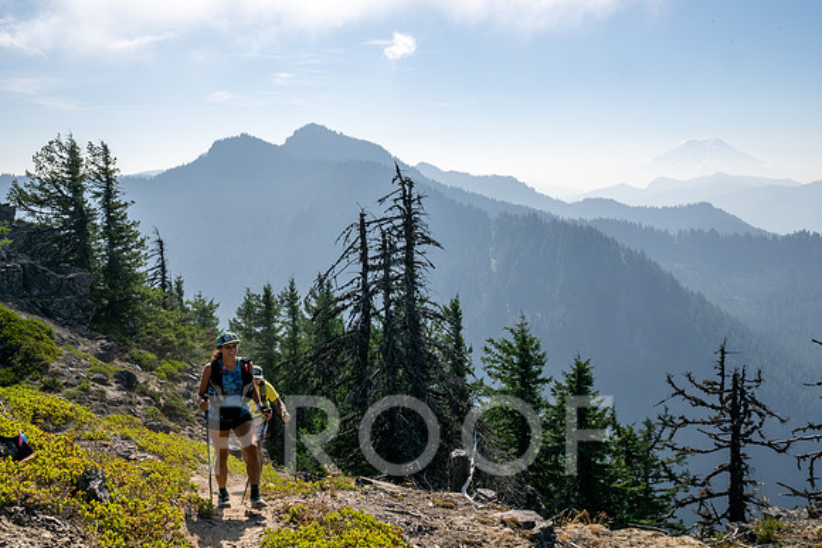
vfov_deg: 34.2
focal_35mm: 39
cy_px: 274
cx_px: 411
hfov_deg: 49.5
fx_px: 891
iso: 400
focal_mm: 39
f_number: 22
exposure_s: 1/320
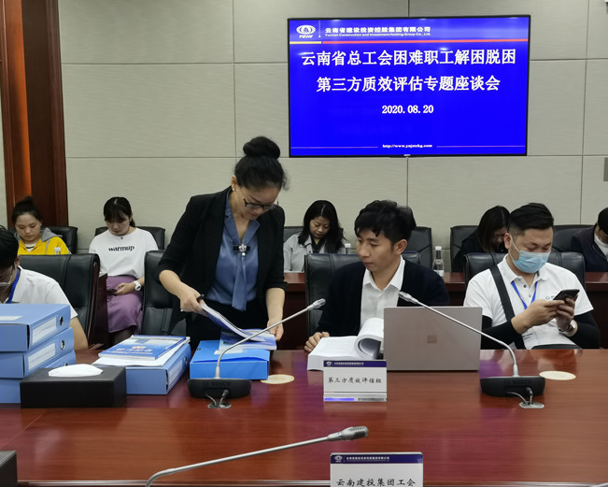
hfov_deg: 42.9
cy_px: 244
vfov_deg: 34.9
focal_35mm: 43
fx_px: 774
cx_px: 325
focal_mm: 5.56
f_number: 1.6
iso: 125
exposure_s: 1/100
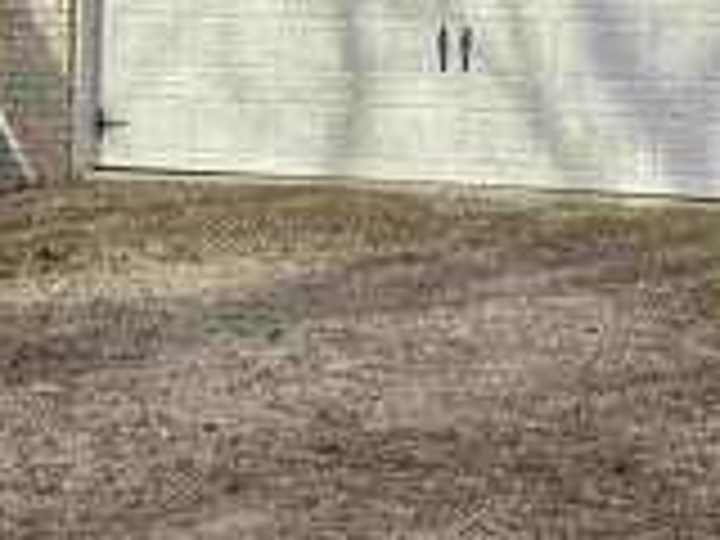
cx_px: 335
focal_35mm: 100
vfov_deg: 14.2
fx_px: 2080
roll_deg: -2.3
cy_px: -171
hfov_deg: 19.6
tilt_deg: +3.7
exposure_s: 1/3802
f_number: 1.78
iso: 80
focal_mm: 6.76
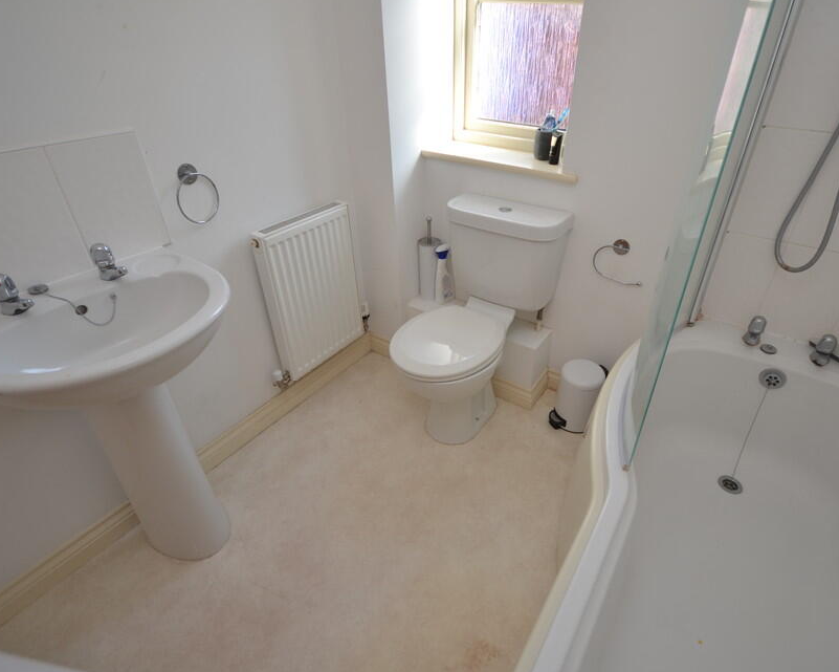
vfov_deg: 73.8
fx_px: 447
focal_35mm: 18
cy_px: 328
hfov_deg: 85.9
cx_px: 472
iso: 100
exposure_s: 1/60
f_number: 4
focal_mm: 10
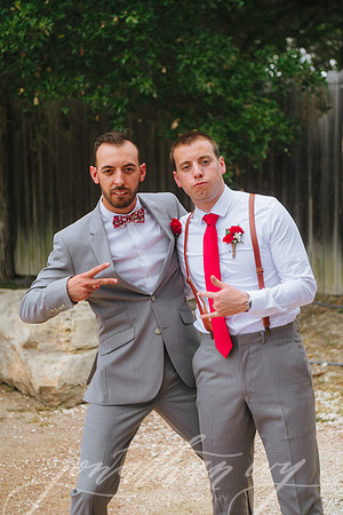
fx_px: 800
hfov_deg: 24.2
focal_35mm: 56
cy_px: 258
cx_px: 172
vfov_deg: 35.6
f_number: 2.8
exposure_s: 1/400
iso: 80
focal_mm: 56
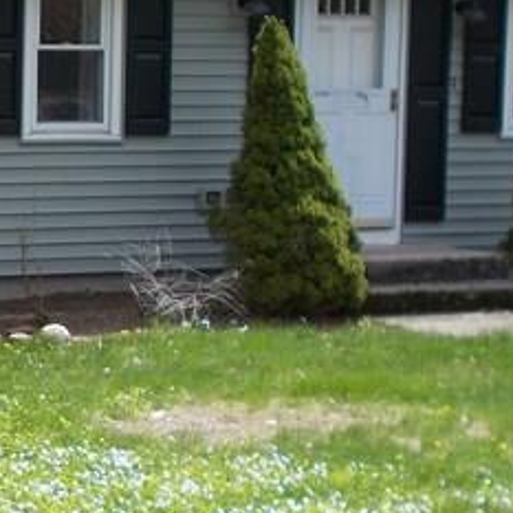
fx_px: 2213
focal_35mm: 132
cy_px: 227
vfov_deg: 13.2
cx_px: -178
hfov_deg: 12.7
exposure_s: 1/400
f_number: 3.6
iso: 80
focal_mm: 6
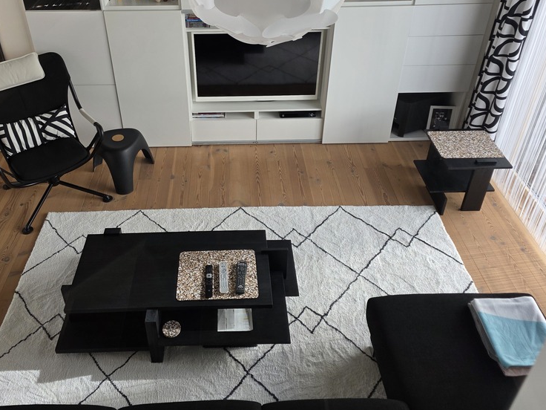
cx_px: 233
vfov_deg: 43.5
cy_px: 135
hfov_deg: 56.6
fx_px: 505
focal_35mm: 32
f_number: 1.7
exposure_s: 1/180
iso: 64
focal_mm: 6.3
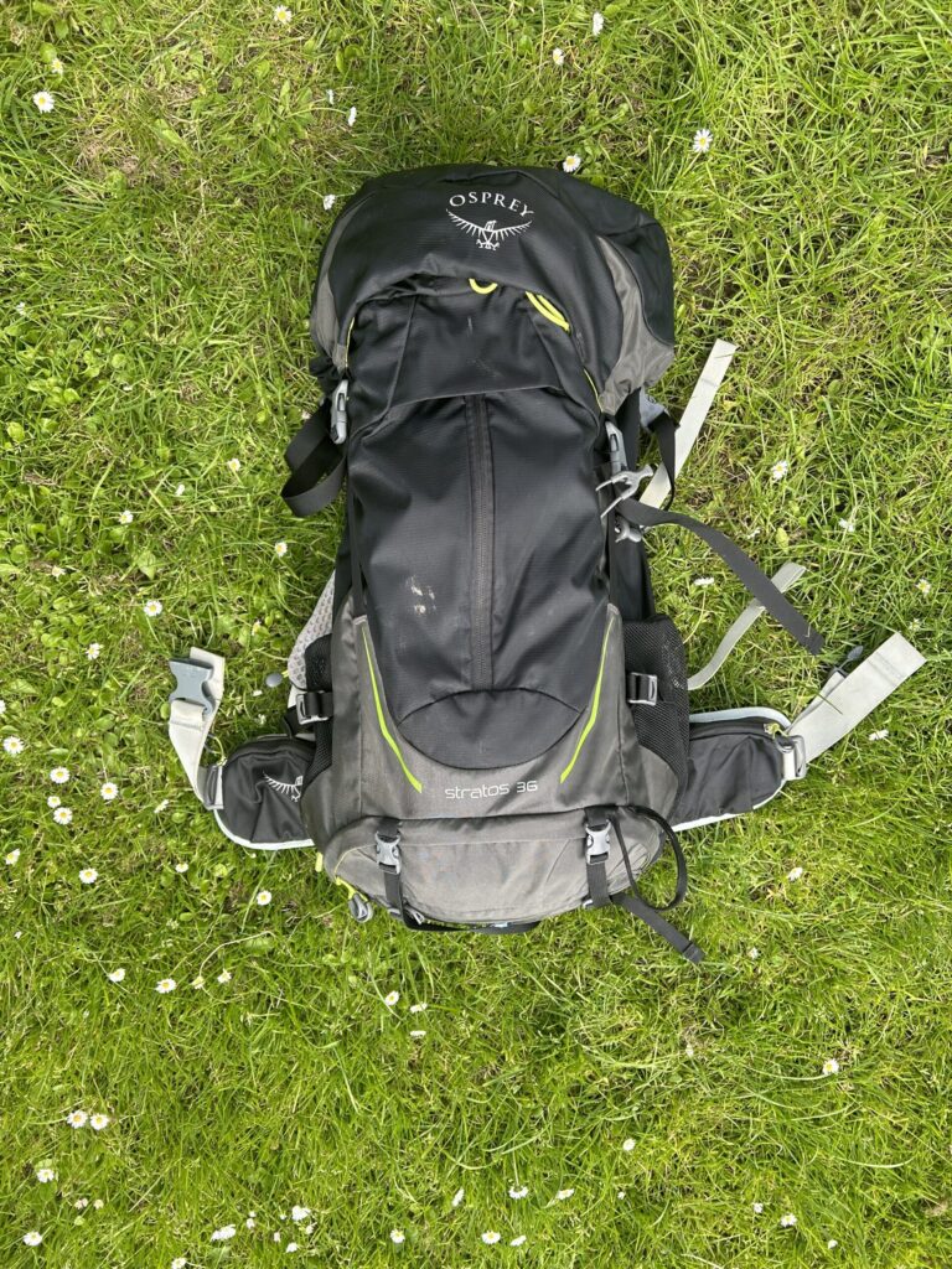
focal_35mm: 26
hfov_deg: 53.1
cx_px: 476
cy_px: 634
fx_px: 953
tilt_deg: -79.3
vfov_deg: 67.3
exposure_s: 1/418
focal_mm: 5.7
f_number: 1.5
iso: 50
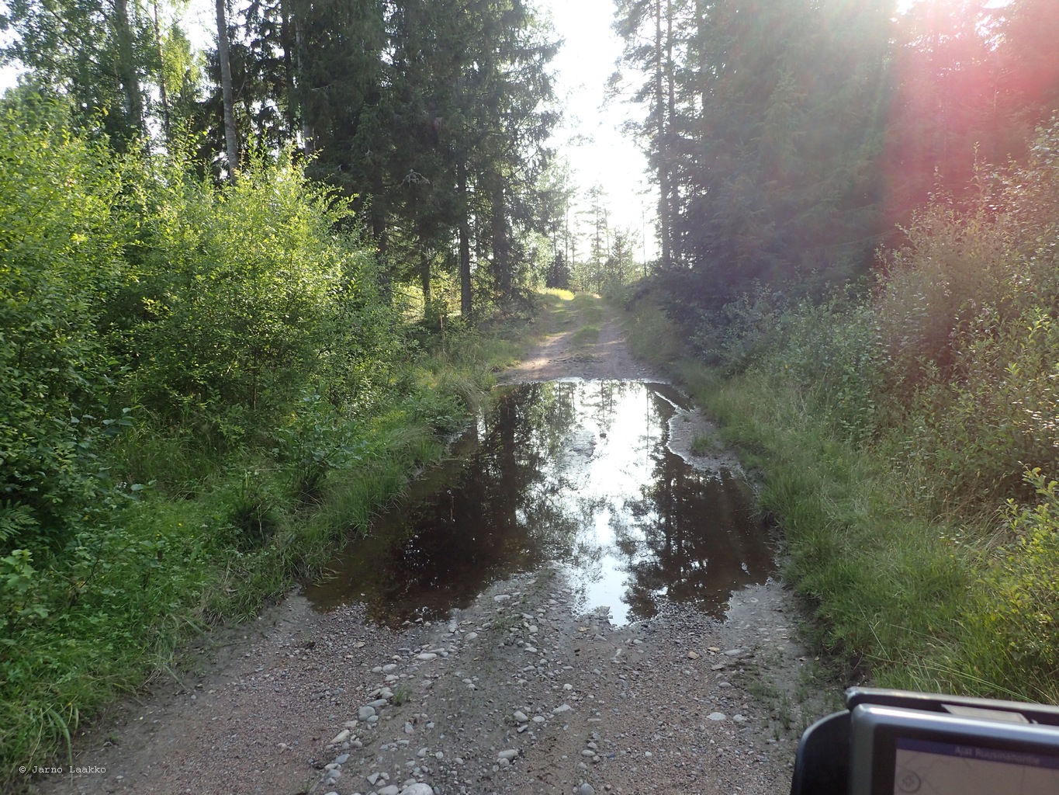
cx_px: 530
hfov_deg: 69.4
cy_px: 398
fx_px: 765
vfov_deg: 54.9
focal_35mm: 25
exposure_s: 1/250
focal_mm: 4.5
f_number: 2.8
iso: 100
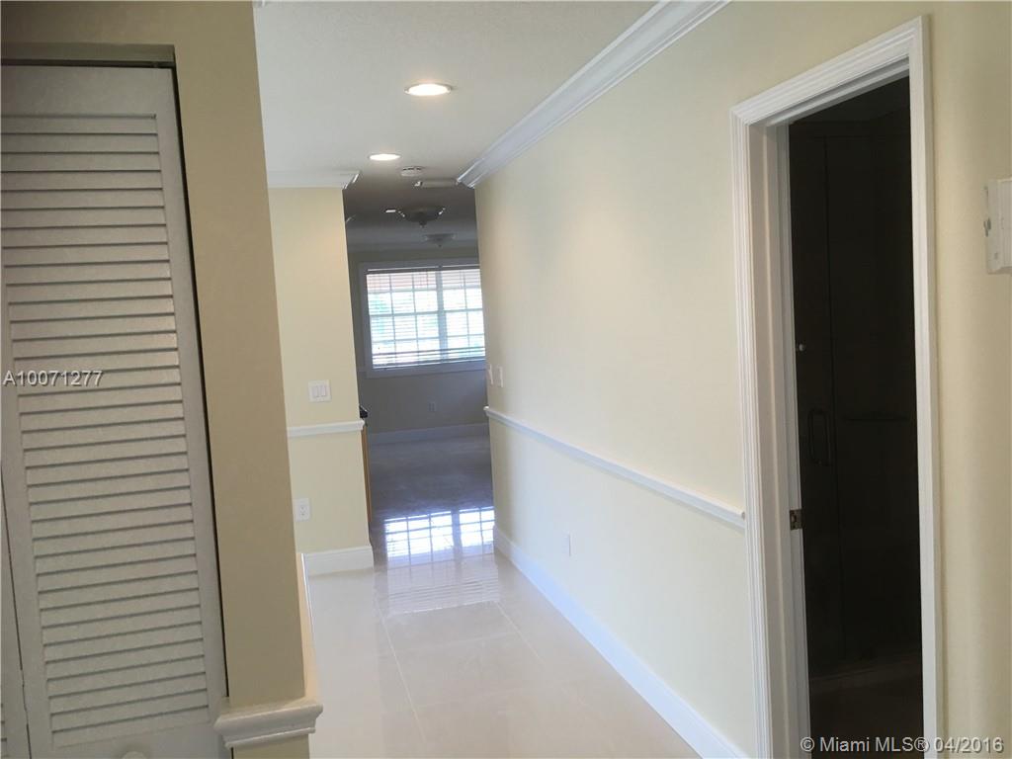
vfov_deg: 48.2
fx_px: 848
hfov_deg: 61.7
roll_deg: +3.5
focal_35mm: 29
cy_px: 380
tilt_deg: -3.4
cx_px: 506
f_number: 2.2
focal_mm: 4.15
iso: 40
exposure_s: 1/30
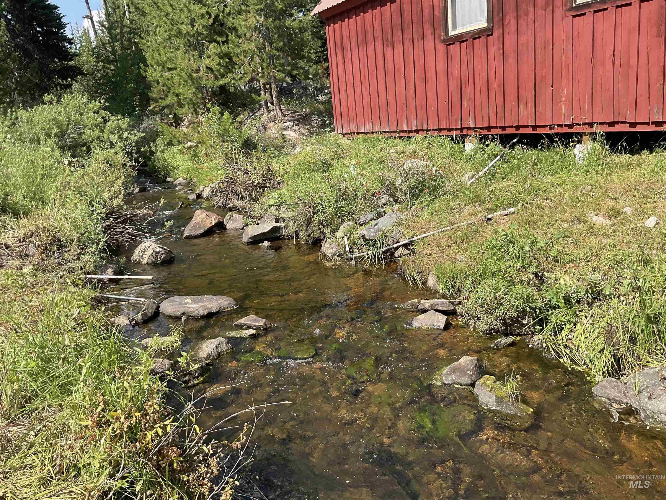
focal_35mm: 29
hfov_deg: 61.7
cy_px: 250
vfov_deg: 48.2
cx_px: 333
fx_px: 558
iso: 16
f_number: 1.8
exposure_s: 1/739
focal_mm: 3
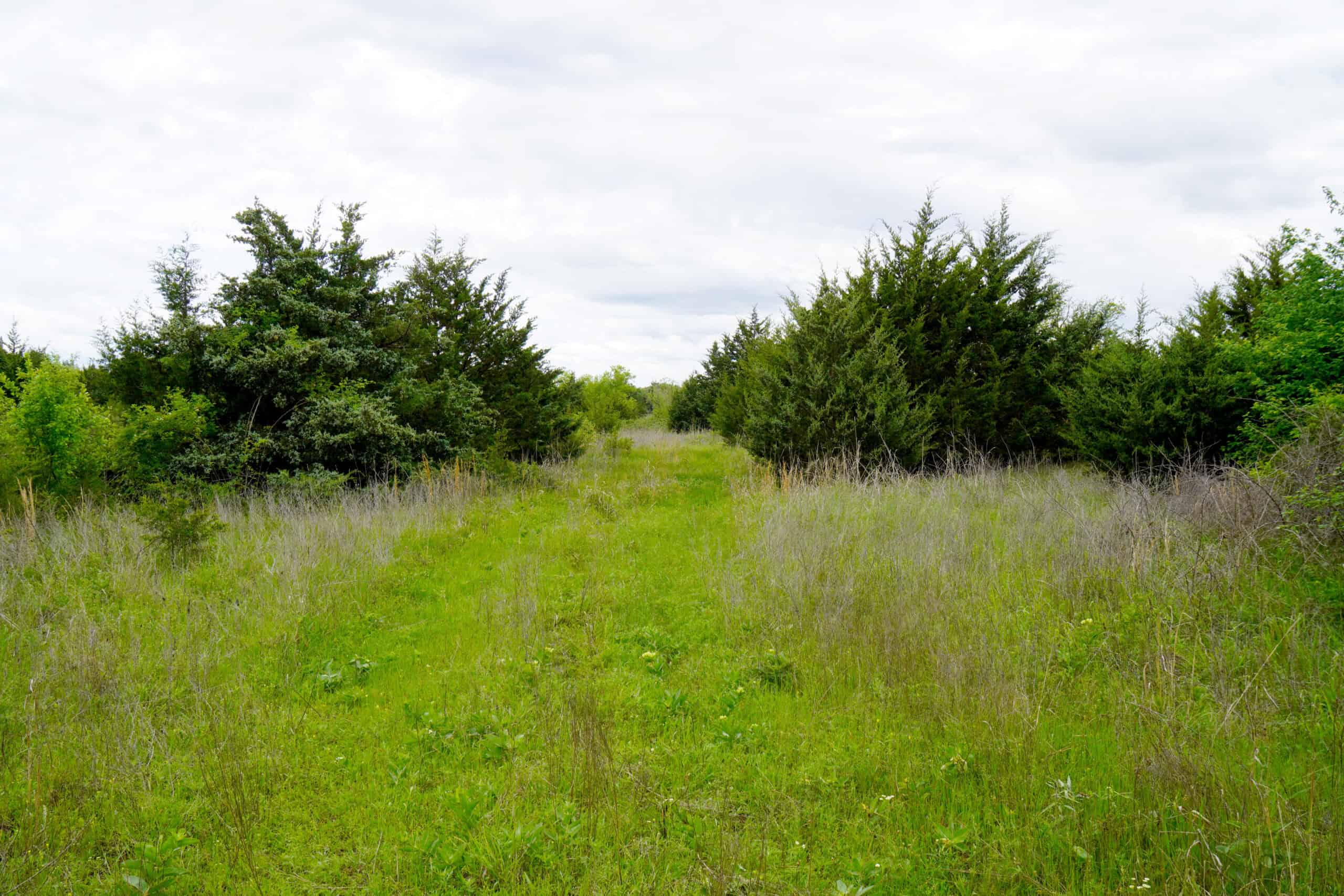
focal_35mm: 32
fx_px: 1176
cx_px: 672
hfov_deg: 59.5
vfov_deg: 41.7
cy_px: 448
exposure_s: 1/125
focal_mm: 21
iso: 100
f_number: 8
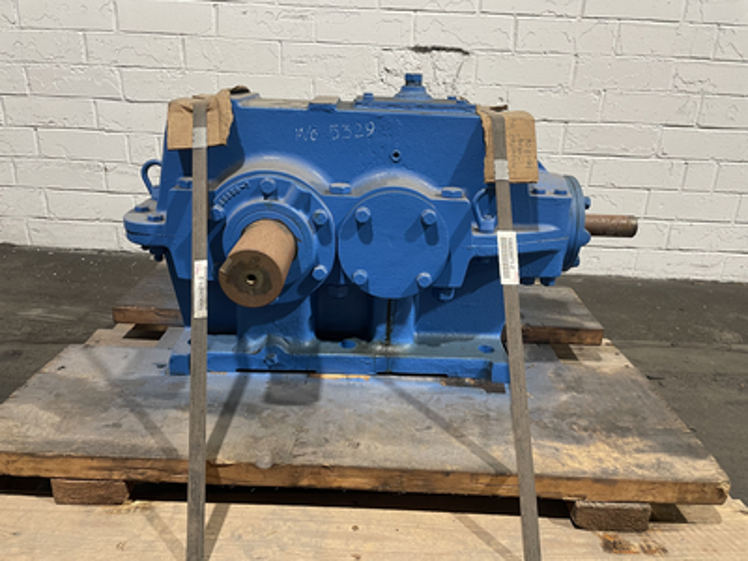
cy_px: 280
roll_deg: -3.0
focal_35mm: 26
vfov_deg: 53.1
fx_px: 562
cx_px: 374
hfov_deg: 67.3
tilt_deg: -20.4
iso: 125
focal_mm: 4.2
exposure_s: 1/60
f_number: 1.6
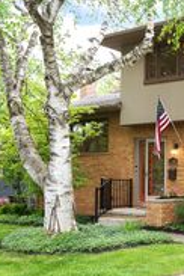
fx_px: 399
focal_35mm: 52
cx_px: 261
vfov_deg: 38.1
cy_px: 153
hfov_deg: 22.3
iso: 320
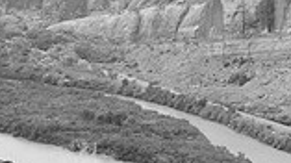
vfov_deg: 10.3
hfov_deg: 14.6
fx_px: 902
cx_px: 609
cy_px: 138
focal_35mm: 117
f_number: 8
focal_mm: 24
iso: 8000
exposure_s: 1/800
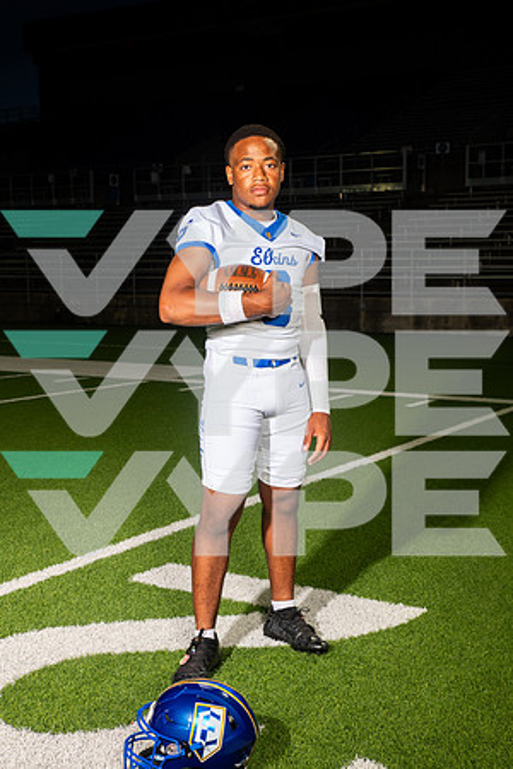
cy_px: 384
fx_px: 1026
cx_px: 256
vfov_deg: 41.1
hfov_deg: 28.1
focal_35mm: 48
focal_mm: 48
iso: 800
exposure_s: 1/320
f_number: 7.1
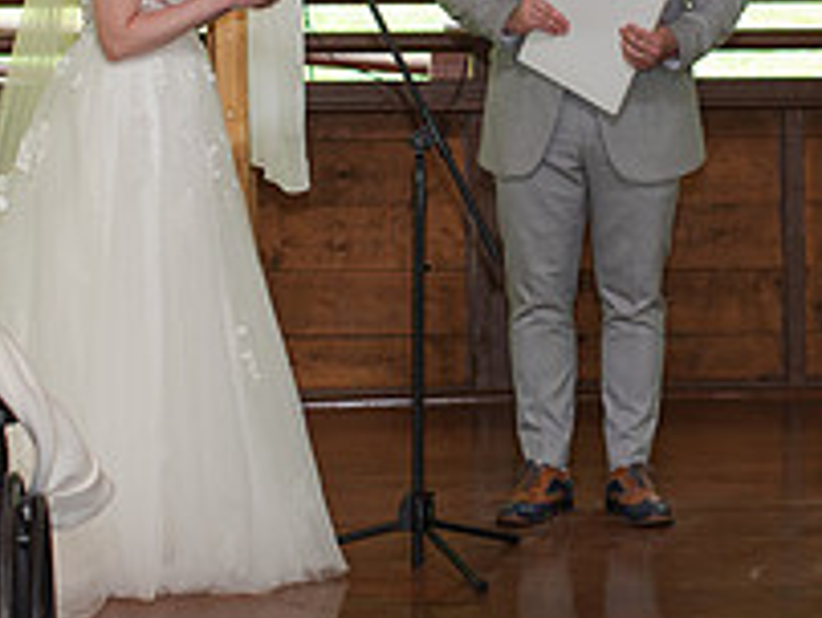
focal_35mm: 175
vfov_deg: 8.4
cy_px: -105
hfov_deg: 11.3
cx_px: 570
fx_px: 4161
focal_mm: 50
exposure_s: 1/200
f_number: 3.5
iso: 280
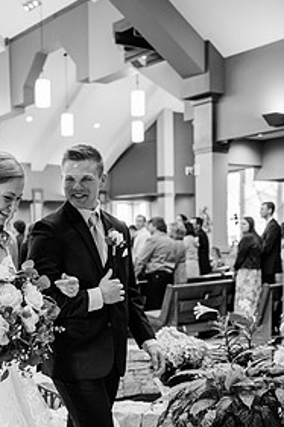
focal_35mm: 56
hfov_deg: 23.8
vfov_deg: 35.1
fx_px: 663
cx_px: 63
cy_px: 301
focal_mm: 35
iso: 1000
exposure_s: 1/250
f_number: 2.8
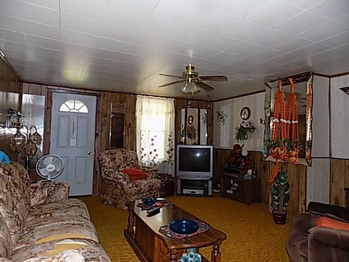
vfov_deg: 58.9
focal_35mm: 23
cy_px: 131
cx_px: 174
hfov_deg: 73.9
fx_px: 232
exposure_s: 1/30
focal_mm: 4
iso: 200
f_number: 3.1
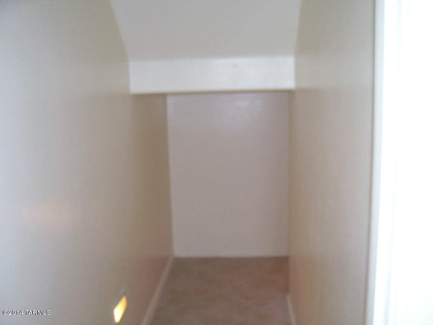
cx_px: 216
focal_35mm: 34
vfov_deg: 41.8
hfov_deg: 54.0
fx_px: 425
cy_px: 162
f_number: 2.7
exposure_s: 1/60
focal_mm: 5.6
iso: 125
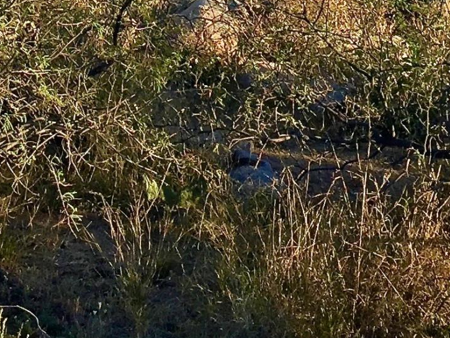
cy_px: -232
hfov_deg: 16.1
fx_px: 1560
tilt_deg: +0.3
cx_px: 0
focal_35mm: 120
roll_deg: +0.2
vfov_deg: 11.6
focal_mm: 4.15
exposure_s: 1/989
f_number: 2.2
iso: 32
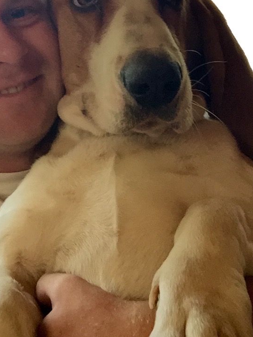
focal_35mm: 55
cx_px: 80
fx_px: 536
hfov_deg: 26.4
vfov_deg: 34.4
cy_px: 96
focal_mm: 2.65
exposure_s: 1/30
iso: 80
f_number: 2.2
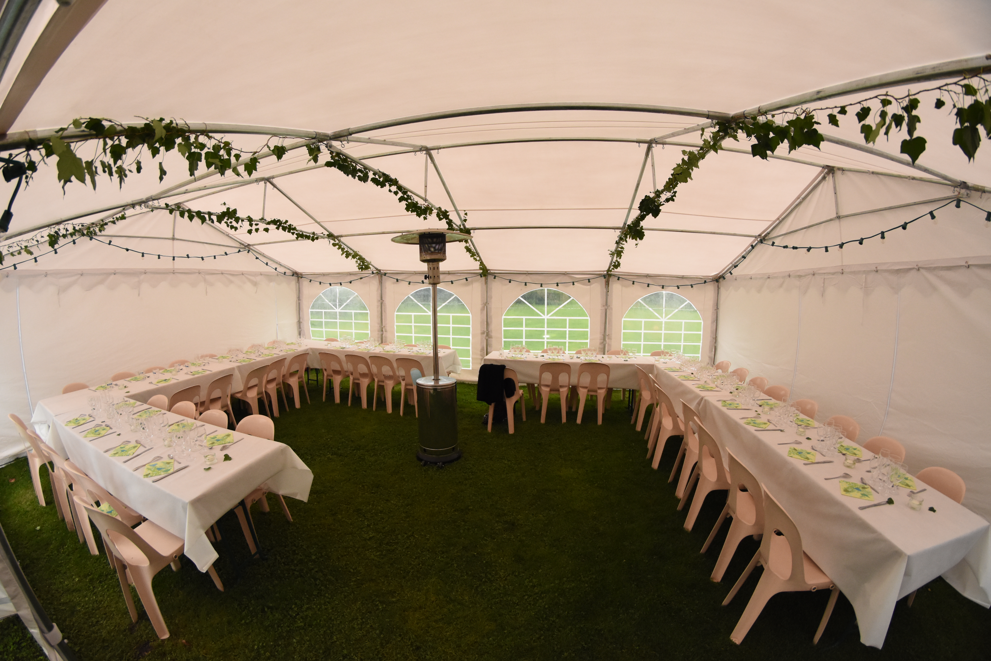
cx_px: 496
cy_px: 330
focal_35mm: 12
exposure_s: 1/100
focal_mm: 8
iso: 1600
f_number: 5
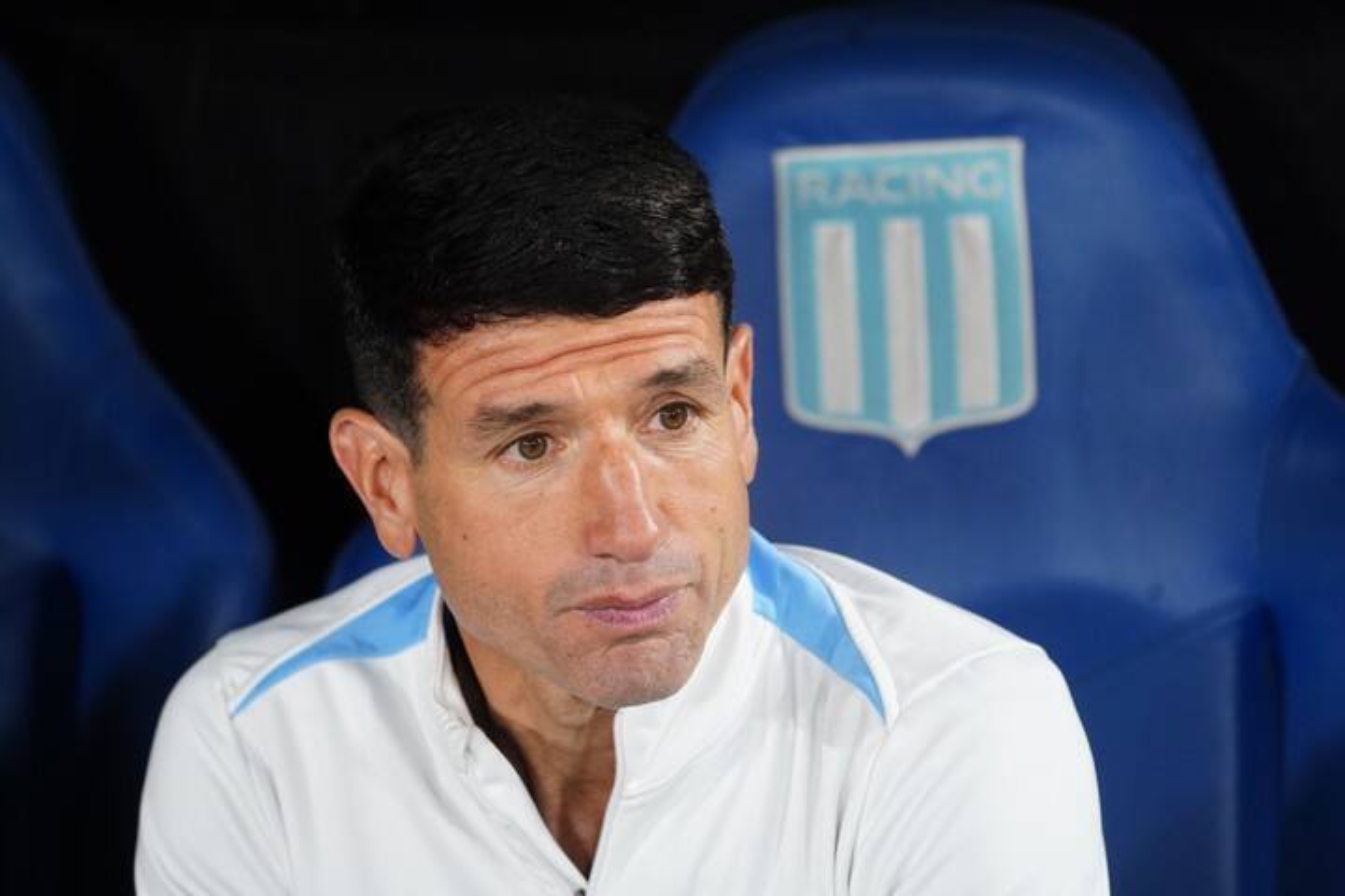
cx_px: 672
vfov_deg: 5.1
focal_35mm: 271
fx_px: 10124
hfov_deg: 7.6
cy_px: 448
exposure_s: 1/400
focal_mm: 271
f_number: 5.6
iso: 4000
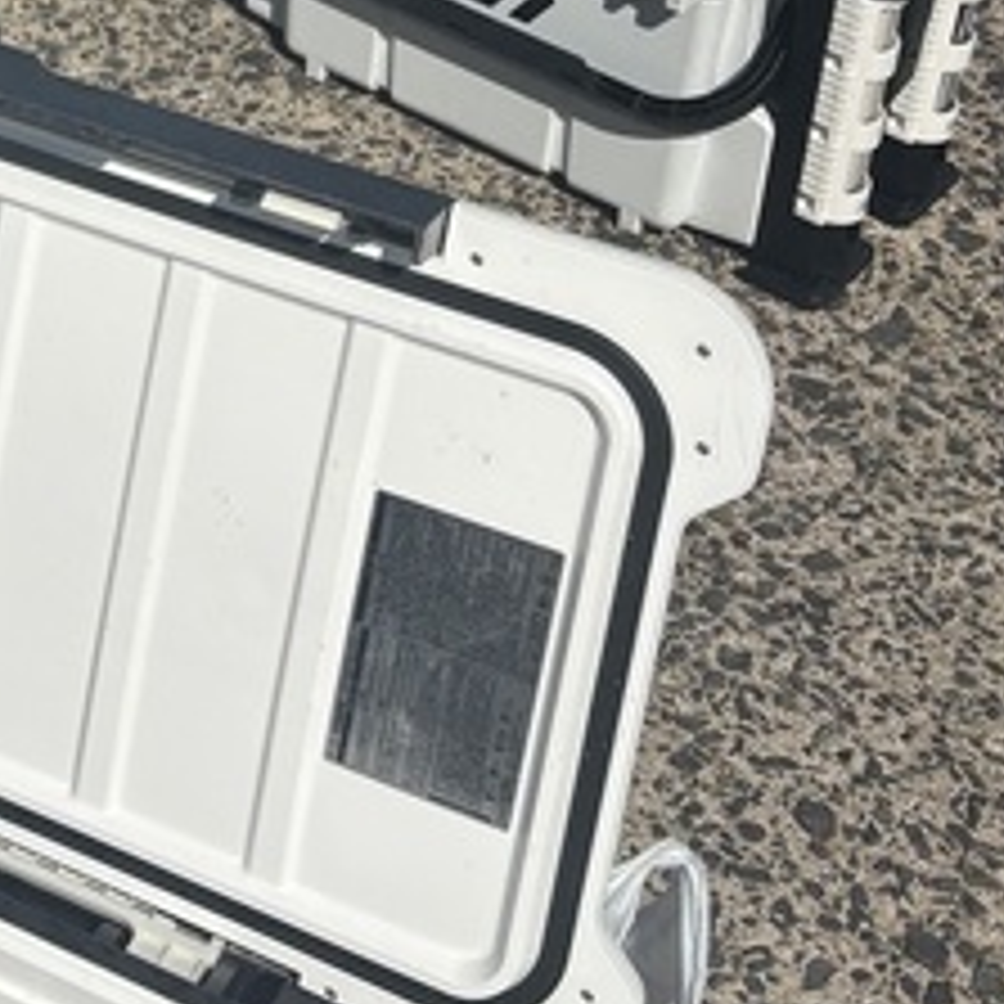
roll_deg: +0.1
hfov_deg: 18.2
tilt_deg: -26.4
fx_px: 2888
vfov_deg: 18.0
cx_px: -365
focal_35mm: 88
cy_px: -401
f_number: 1.6
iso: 50
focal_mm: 5.96
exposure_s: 1/7692
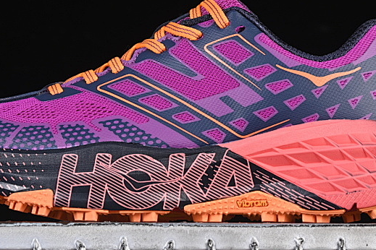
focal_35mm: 156
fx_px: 1629
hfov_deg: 13.2
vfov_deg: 8.8
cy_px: 62
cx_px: 177
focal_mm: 50
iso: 160
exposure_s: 1/80
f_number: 7.1
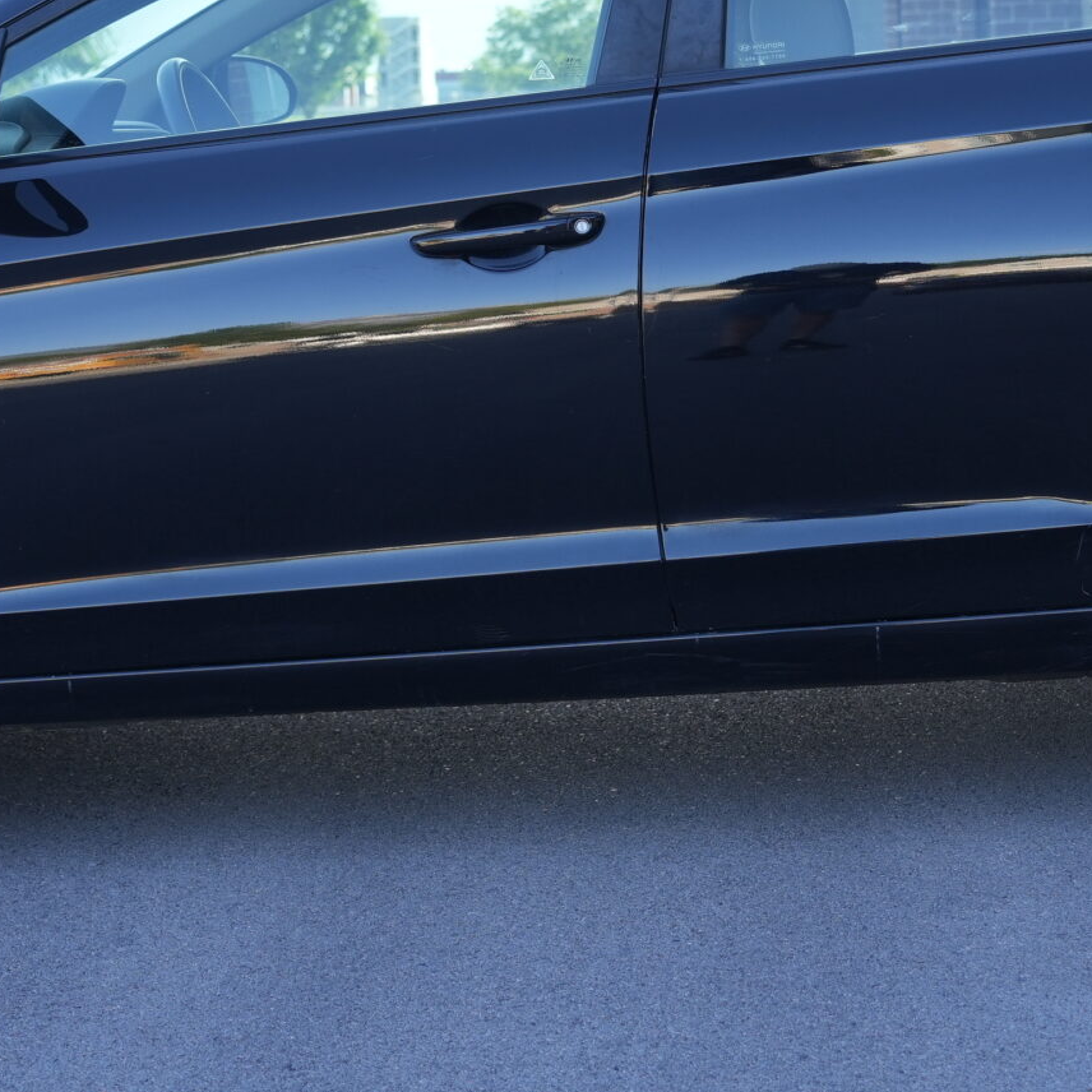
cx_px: 617
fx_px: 3176
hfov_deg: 19.5
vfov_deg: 19.4
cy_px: 261
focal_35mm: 89
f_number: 4
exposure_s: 1/200
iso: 200
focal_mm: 35
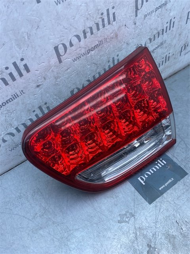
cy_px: 127
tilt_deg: -47.2
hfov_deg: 53.1
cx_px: 95
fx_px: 190
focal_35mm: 26
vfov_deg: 67.3
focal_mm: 4.25
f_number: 1.8
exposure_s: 1/557
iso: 32
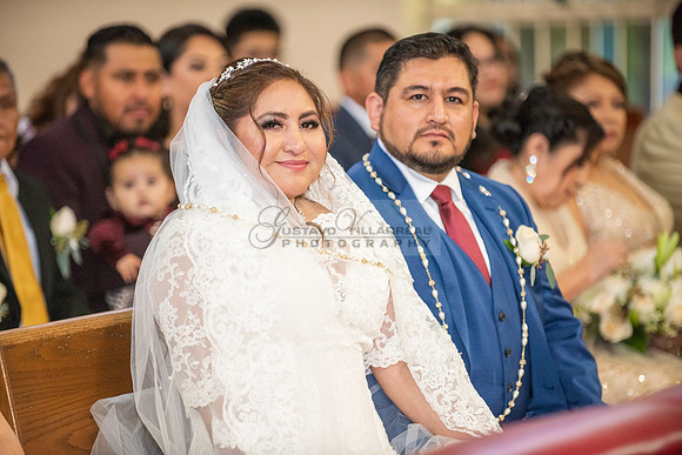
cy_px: 228
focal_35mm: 170
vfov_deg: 8.1
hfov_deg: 12.1
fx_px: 3221
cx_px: 341
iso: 2000
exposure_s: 1/160
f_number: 2.8
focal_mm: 170
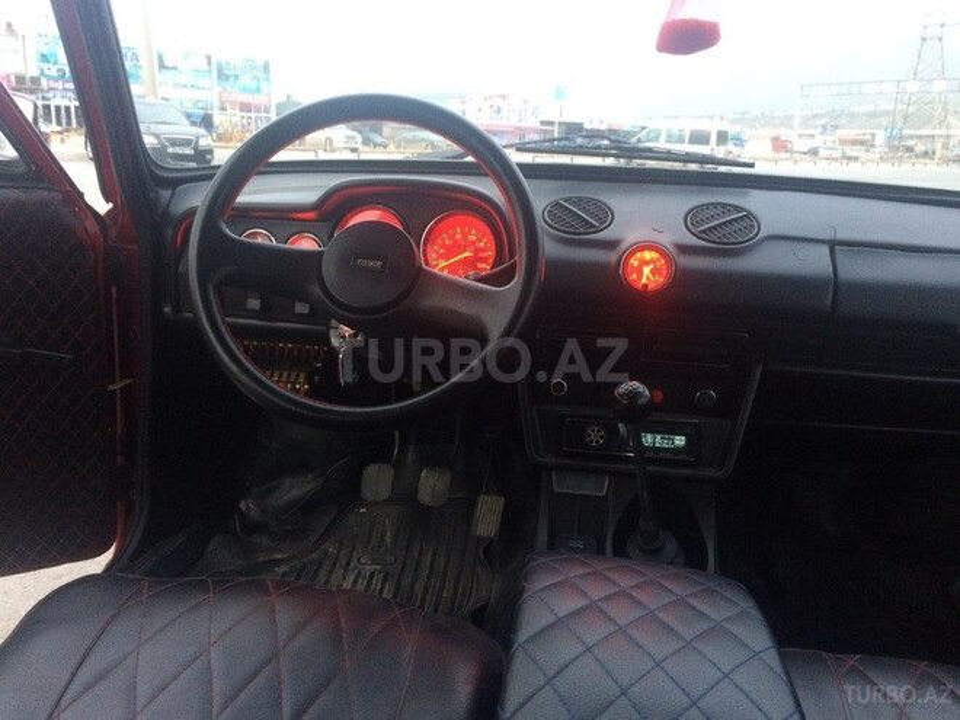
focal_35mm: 29
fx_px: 804
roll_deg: -1.0
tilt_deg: -15.9
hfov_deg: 61.7
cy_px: 360
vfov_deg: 48.2
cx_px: 480
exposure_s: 1/33
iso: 320
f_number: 2.2
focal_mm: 4.15
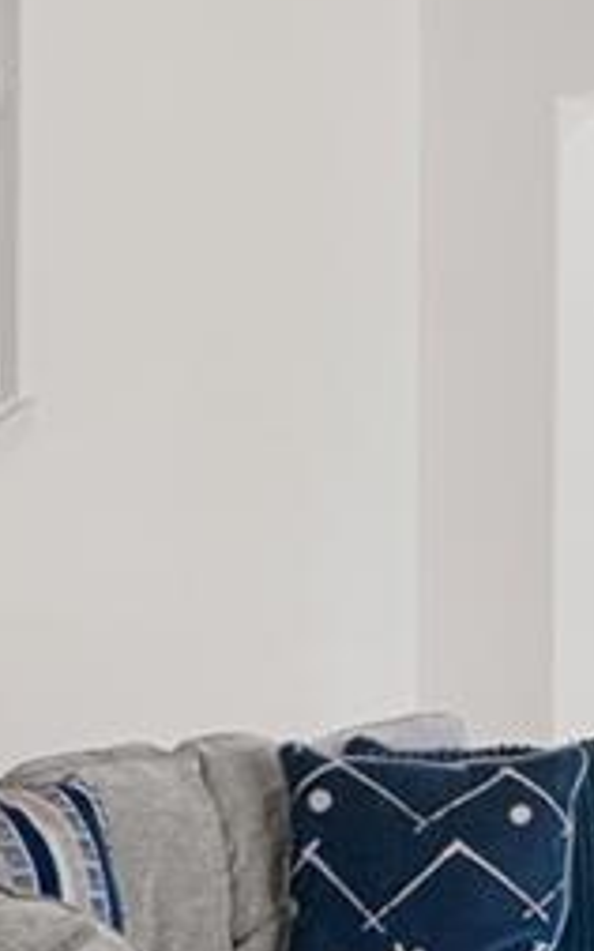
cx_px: 805
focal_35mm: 103
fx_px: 2669
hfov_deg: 12.3
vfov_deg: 20.1
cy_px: 680
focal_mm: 16
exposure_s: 1/13
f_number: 8
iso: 200
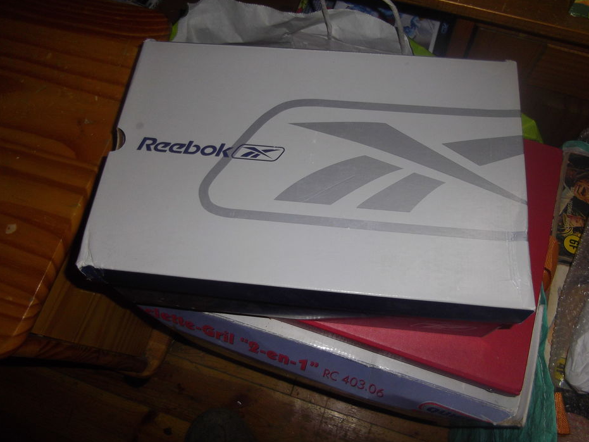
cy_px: 220
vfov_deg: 48.2
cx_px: 302
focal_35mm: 29
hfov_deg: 61.7
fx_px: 493
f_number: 3.2
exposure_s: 1/50
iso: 100
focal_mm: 4.9
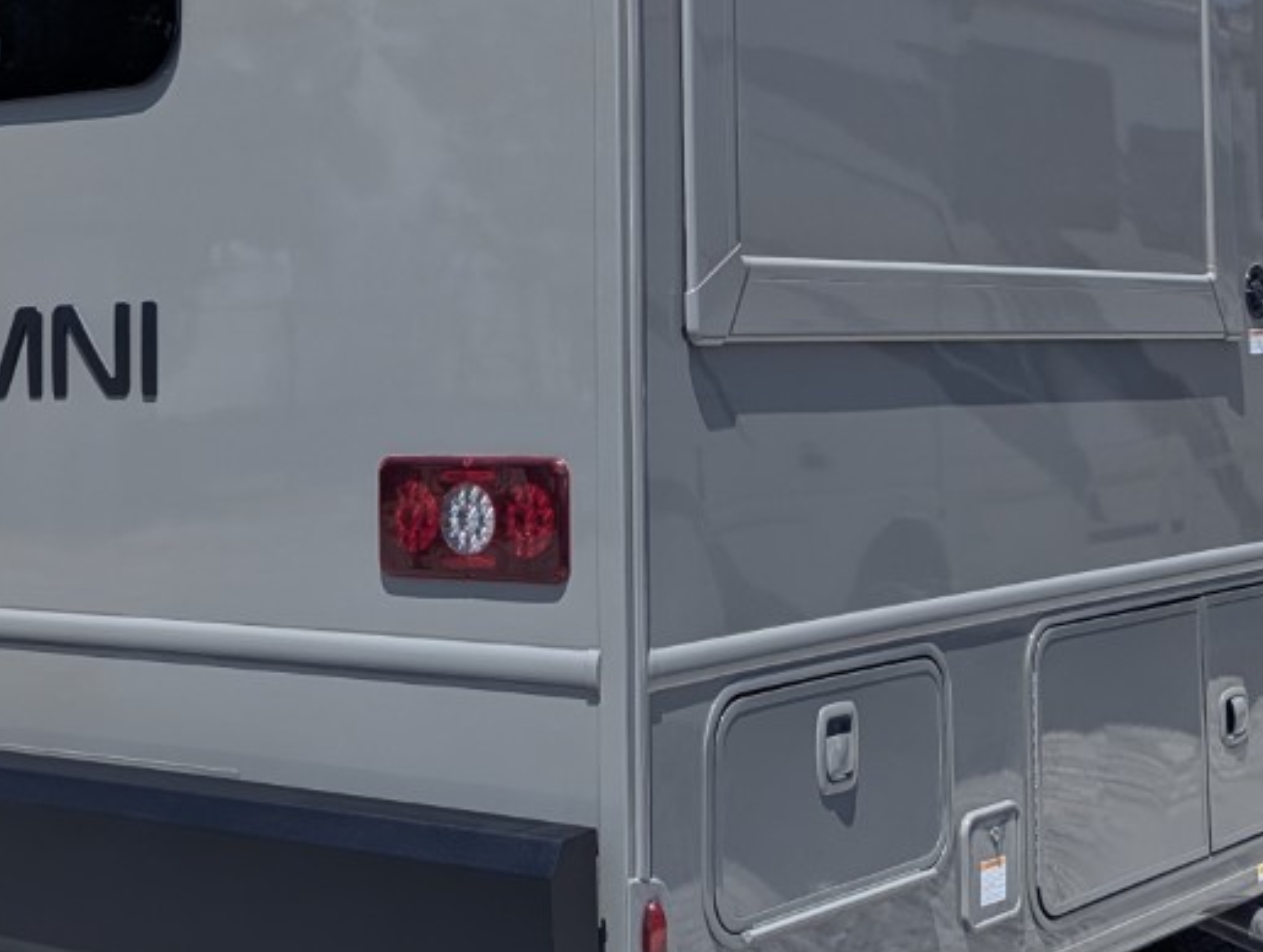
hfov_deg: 29.7
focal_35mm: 65
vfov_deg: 22.4
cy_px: 228
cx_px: 715
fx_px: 2375
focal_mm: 6.81
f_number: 1.85
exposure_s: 1/2513
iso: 45
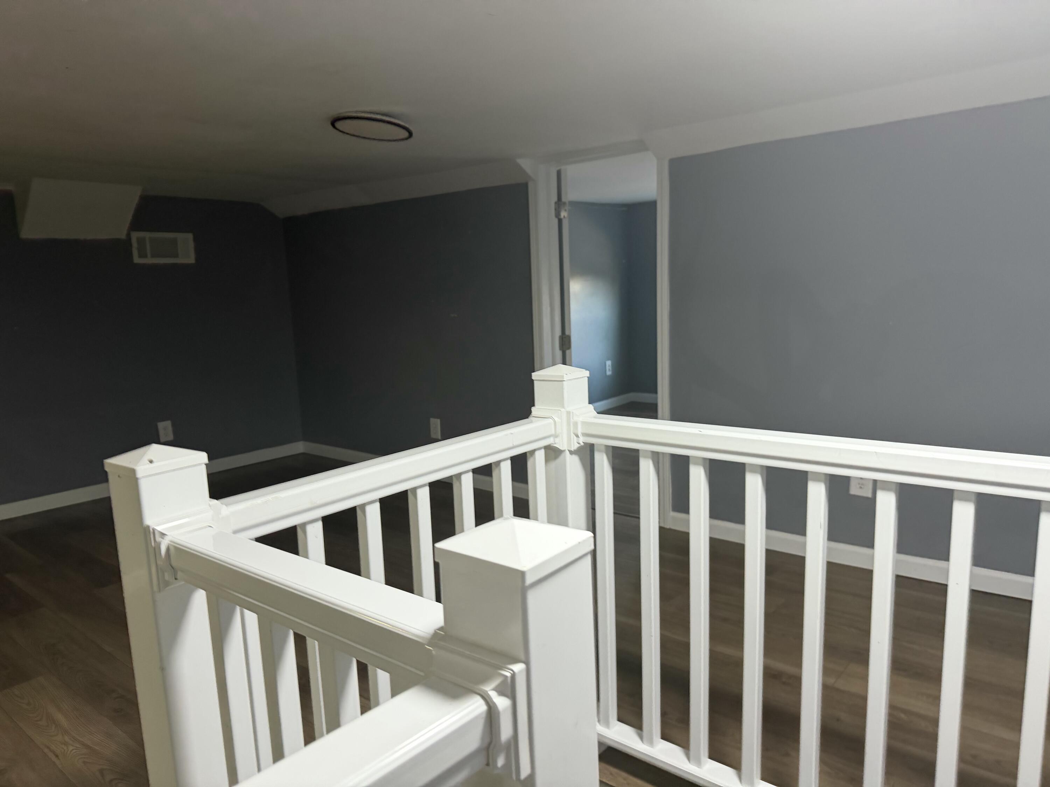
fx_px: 728
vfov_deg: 56.8
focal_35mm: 24
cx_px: 525
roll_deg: +1.5
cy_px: 394
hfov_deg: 71.6
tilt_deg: -7.6
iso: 200
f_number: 1.78
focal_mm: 6.76
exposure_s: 1/60
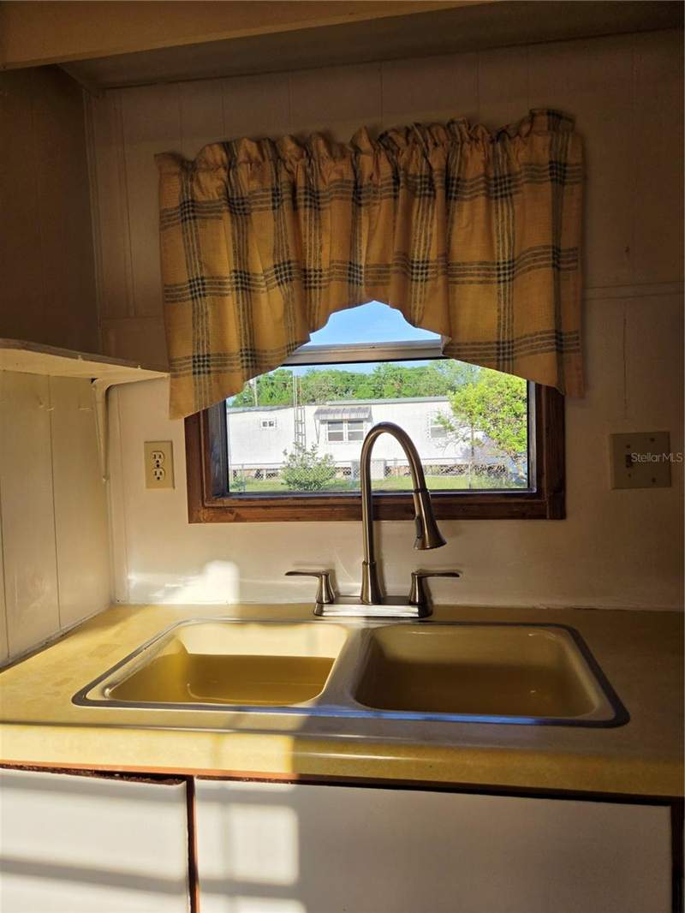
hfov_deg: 58.9
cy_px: 456
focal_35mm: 23
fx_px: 607
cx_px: 342
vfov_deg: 73.9
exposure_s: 1/1576
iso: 80
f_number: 1.8
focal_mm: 5.4
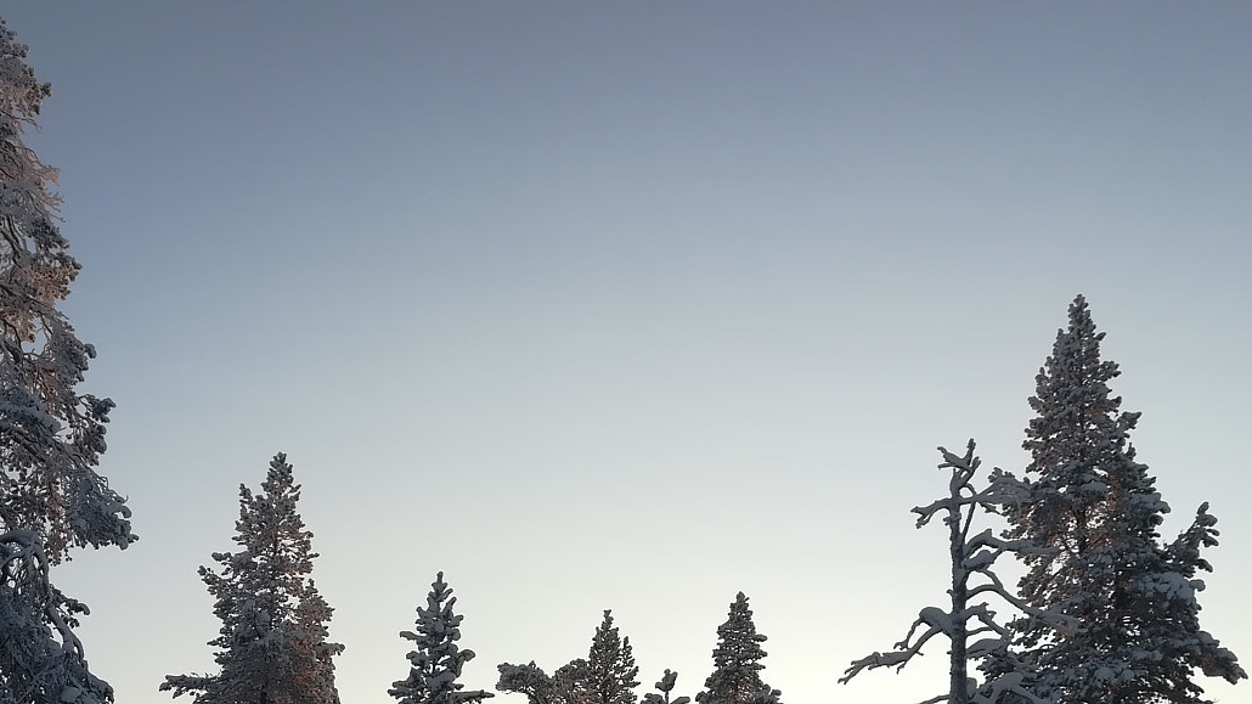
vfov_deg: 25.8
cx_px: 509
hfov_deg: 46.2
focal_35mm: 44
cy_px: 697
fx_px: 1460
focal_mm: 3.83
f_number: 2.2
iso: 50
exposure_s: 1/396
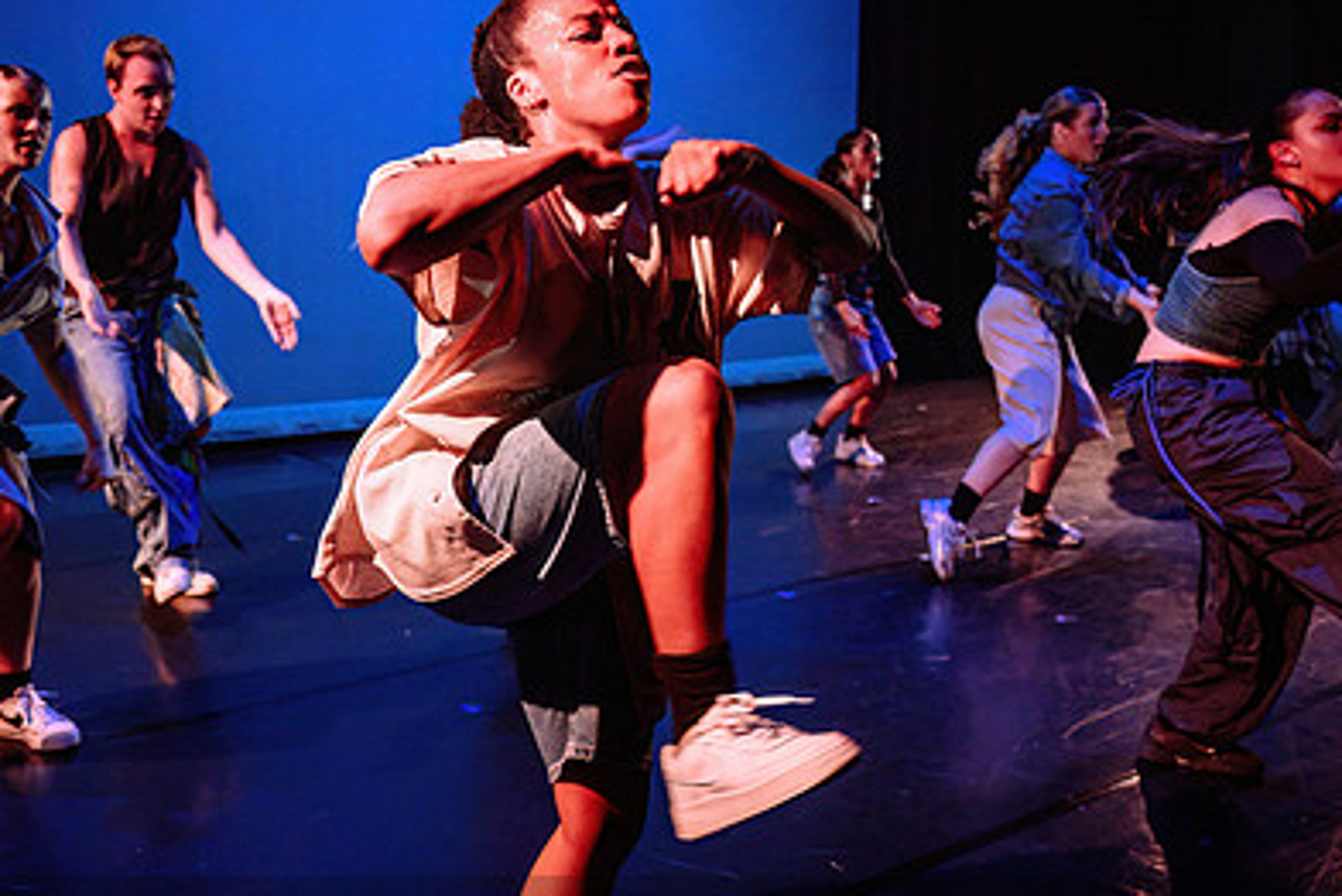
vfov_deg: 33.5
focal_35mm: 40
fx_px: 1492
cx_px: 644
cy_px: 467
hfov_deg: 48.4
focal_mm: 24
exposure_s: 1/300
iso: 1600
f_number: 2.8
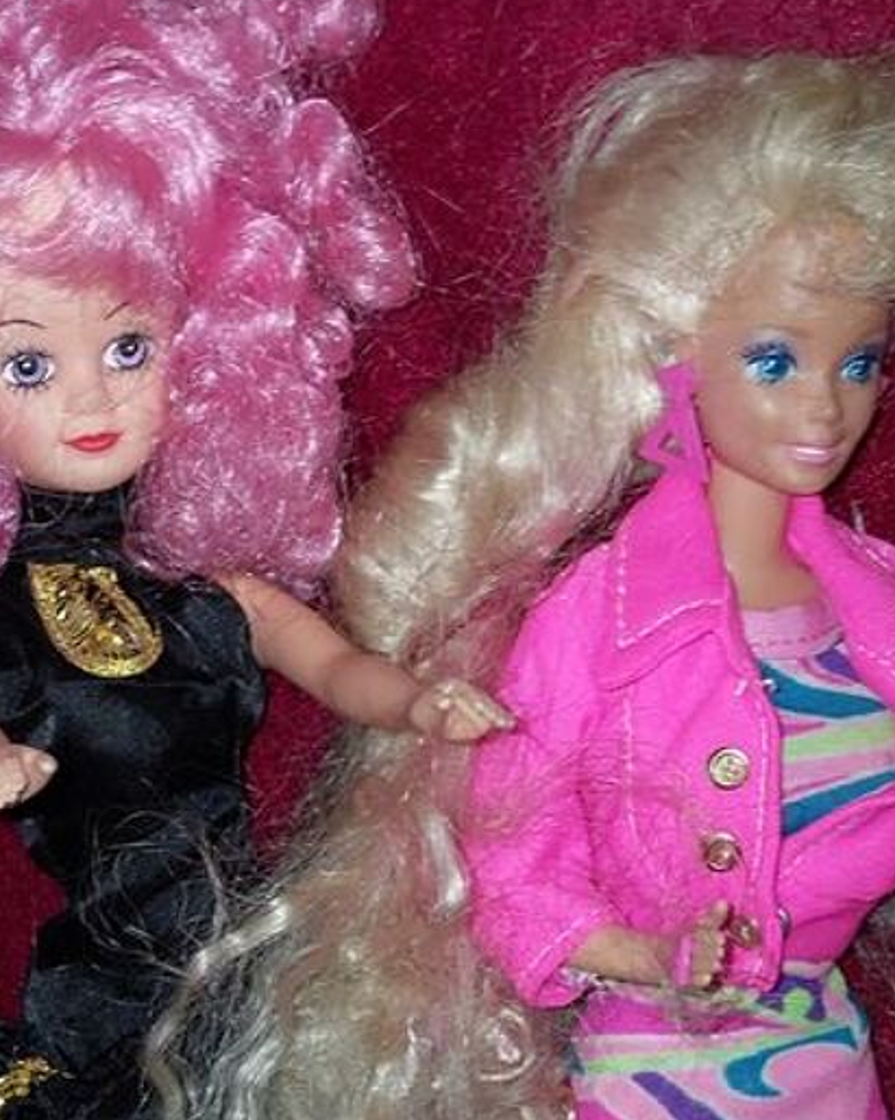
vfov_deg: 24.4
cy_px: 1006
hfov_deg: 20.1
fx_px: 2517
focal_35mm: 76
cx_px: 283
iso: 64
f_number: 1.8
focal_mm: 4.6
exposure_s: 1/50
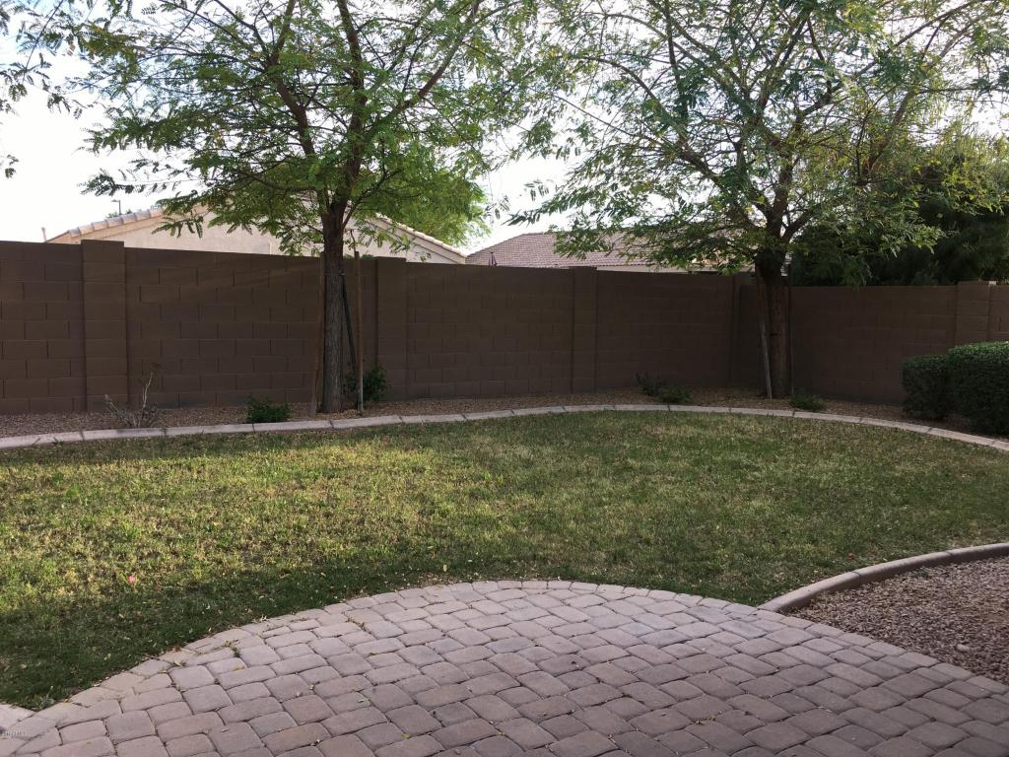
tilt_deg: -4.9
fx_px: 845
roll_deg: -1.0
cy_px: 378
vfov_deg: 48.2
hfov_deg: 61.7
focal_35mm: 29
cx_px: 504
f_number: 2.2
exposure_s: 1/192
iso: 25
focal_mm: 4.15
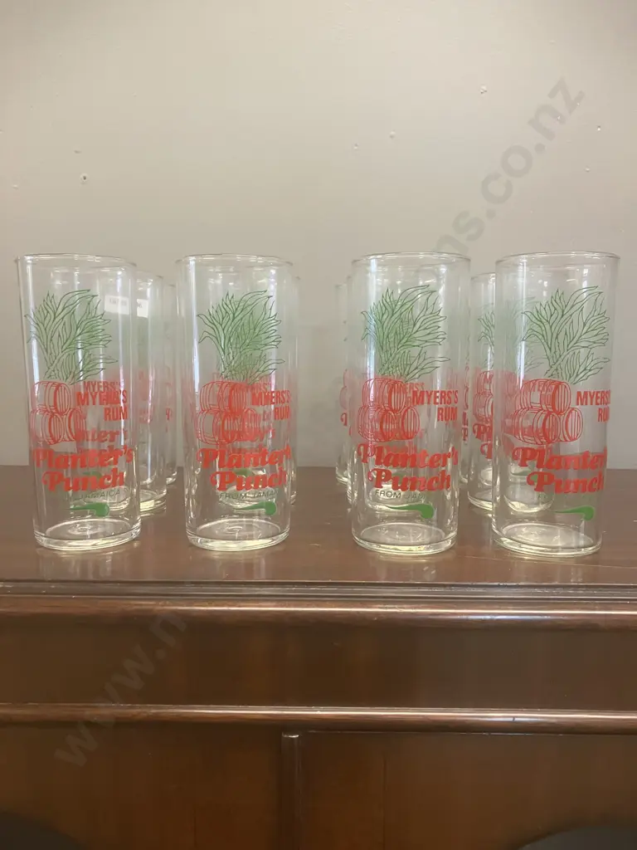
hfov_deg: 49.7
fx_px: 687
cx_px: 318
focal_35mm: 28
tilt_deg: -4.5
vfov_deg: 63.4
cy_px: 425
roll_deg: -0.8
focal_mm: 3.99
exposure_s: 1/50
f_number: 1.8
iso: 320
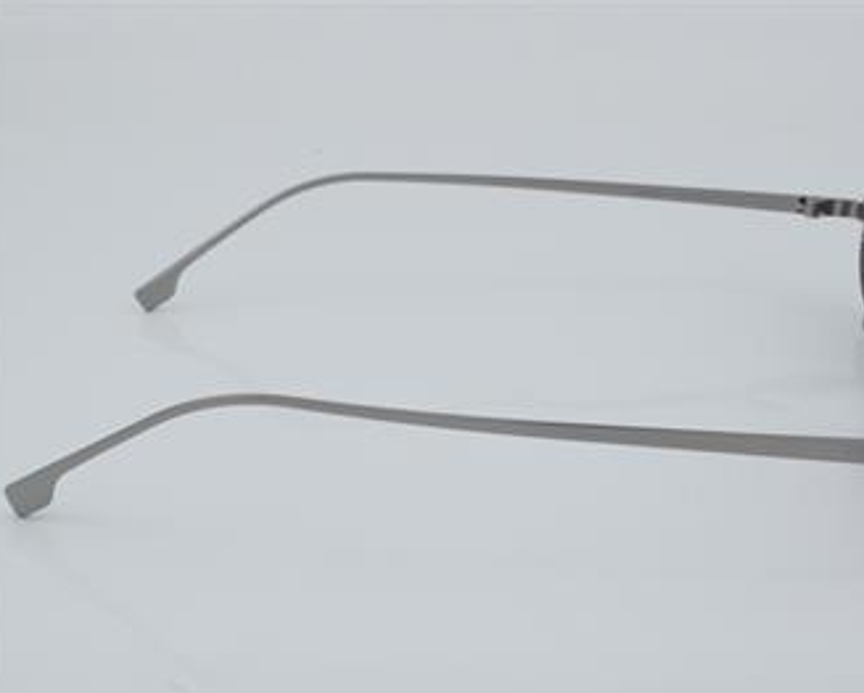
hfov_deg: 22.2
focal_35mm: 86
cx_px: 513
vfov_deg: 17.9
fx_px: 2200
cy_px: 349
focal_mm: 50
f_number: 32
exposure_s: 1/4
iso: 100
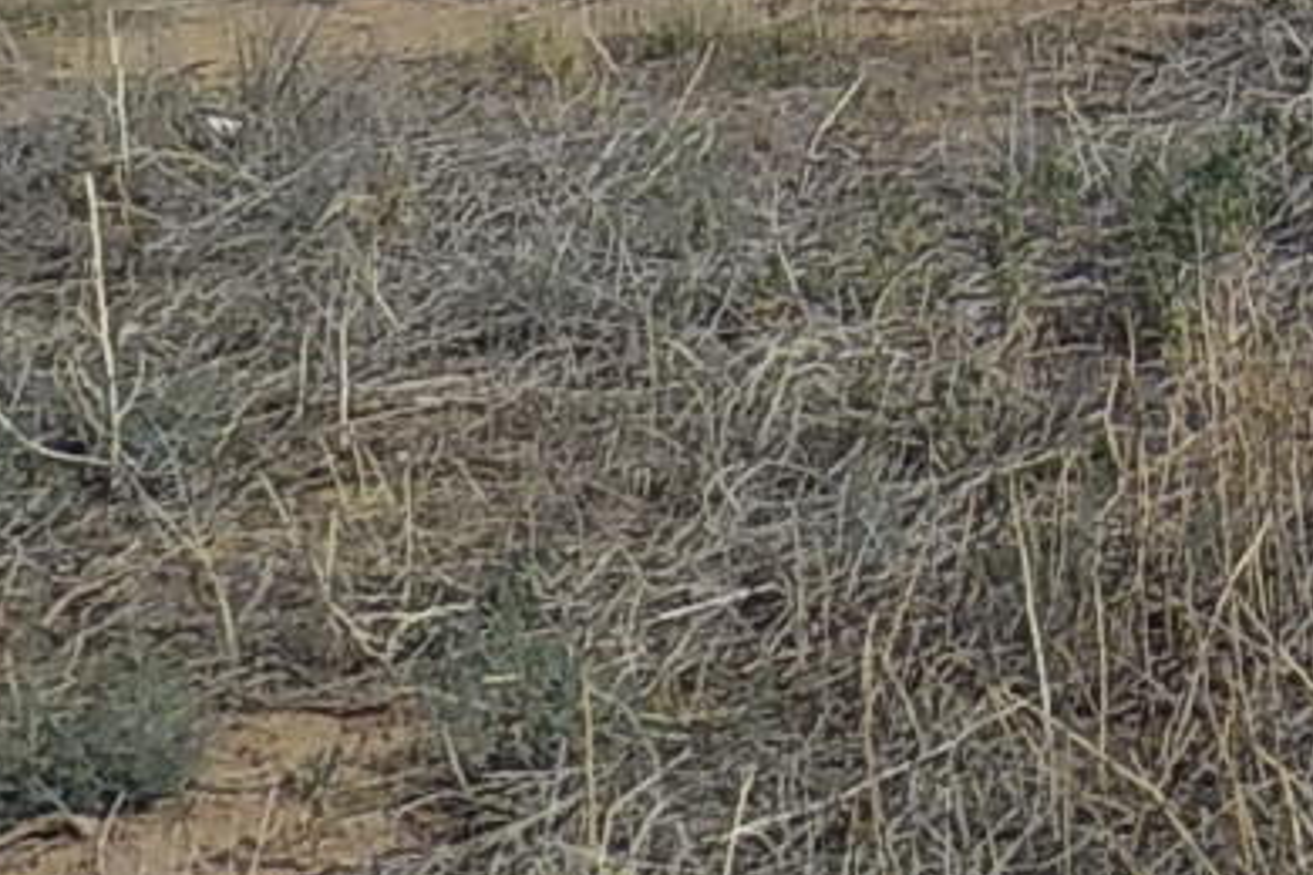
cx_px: 1508
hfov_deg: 15.5
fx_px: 4668
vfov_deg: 9.9
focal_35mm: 128
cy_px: -932
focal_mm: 4.1
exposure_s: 1/640
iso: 125
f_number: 6.6
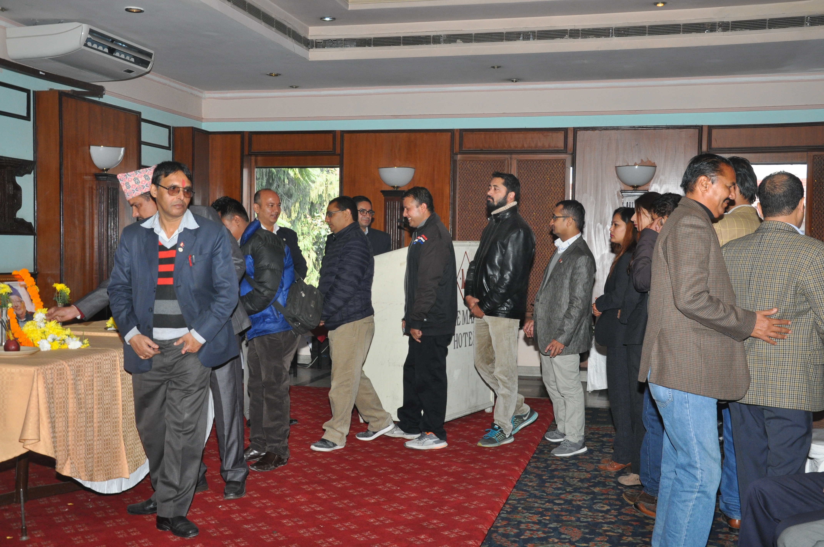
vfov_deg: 34.1
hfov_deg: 49.6
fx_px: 892
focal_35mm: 39
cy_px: 274
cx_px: 412
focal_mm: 26
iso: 800
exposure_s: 1/200
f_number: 8
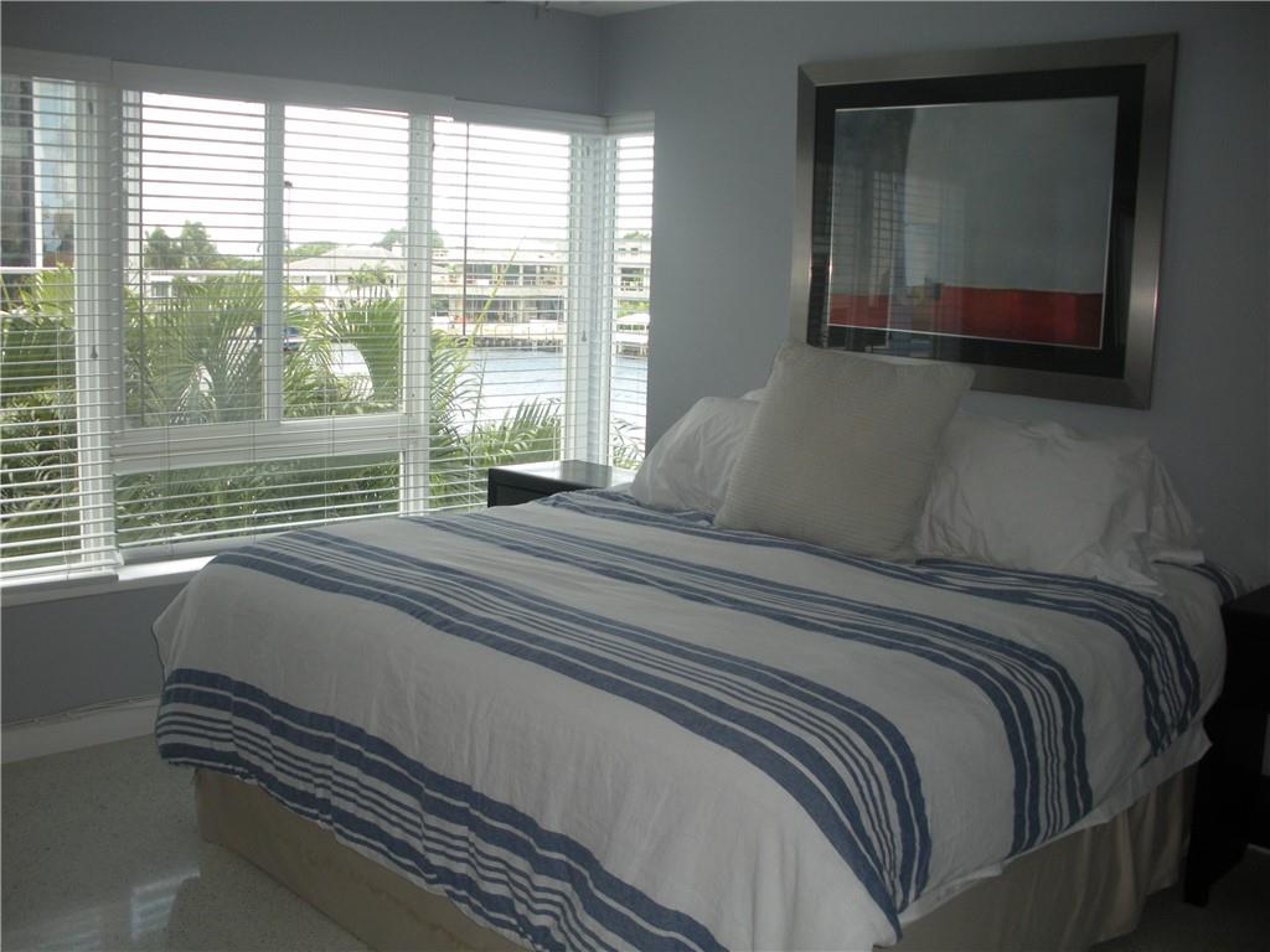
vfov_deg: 39.7
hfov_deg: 51.4
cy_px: 476
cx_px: 635
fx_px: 1321
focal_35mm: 36
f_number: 3.5
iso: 88
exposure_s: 1/122
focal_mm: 6.3
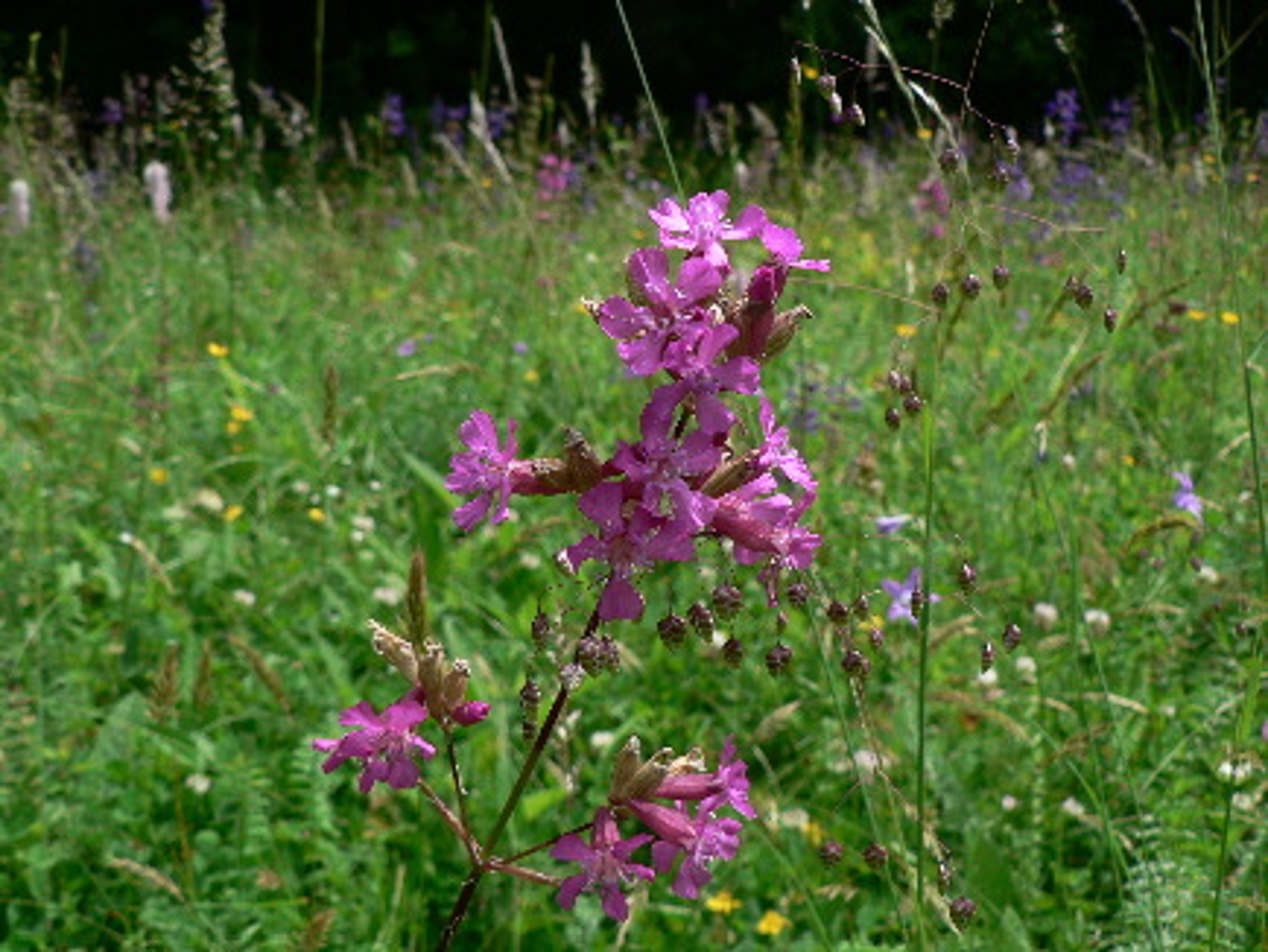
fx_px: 1319
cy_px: 476
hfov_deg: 51.3
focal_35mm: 36
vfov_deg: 39.7
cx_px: 634
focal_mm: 6
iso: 80
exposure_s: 1/250
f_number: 4
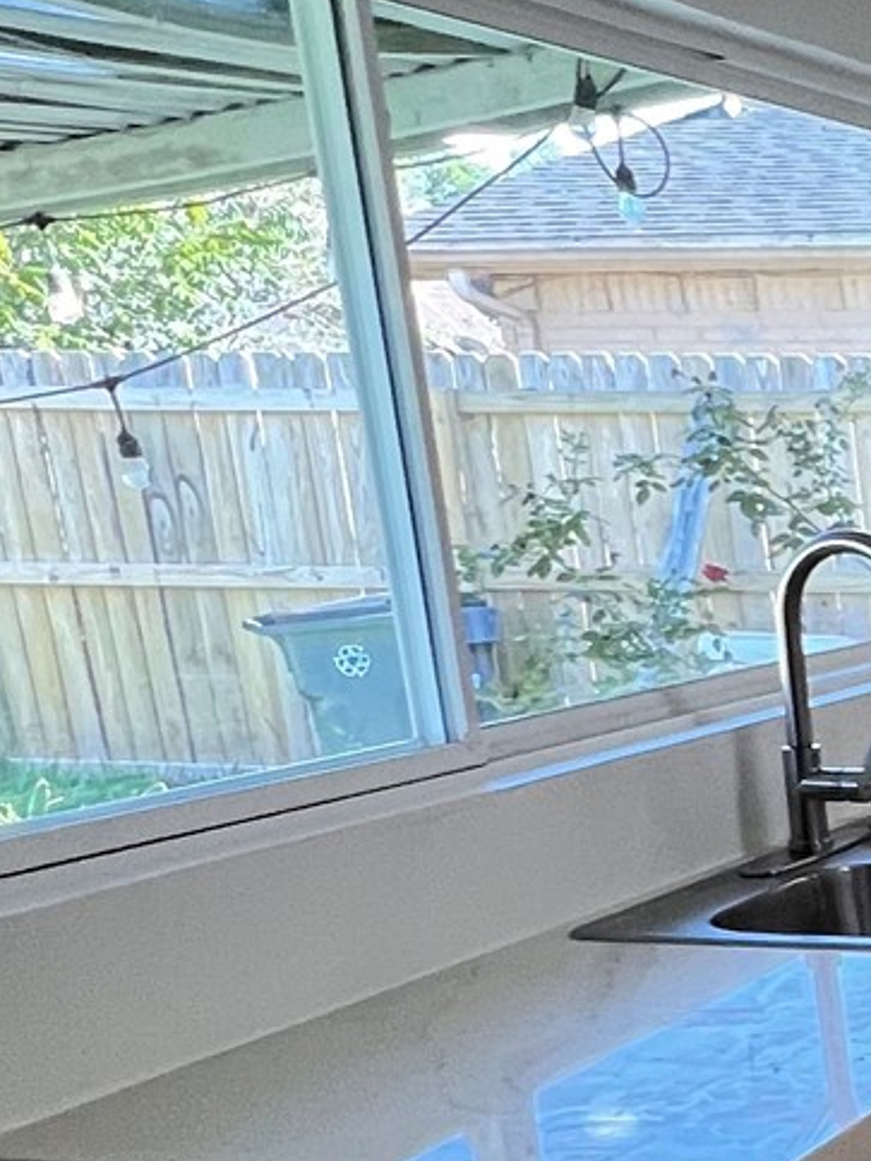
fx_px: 1845
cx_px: 1747
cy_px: 885
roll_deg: -0.4
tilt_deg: -10.8
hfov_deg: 18.0
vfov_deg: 34.1
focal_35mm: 55
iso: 125
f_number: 1.8
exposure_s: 1/120
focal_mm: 1.57
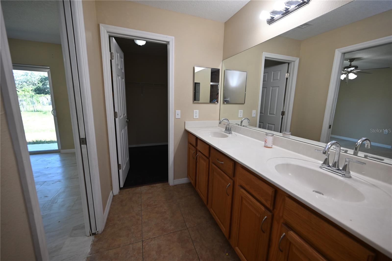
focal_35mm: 14
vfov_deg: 81.2
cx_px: 196
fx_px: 152
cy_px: 130
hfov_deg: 104.2
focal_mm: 14
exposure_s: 1/160
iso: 400
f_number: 4
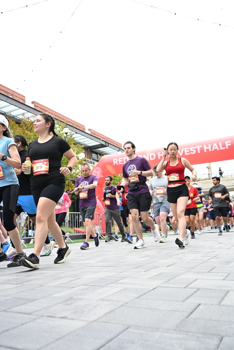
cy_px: 175
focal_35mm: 31
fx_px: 302
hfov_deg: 42.3
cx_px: 117
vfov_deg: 60.3
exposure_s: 1/640
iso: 2000
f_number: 4
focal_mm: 31
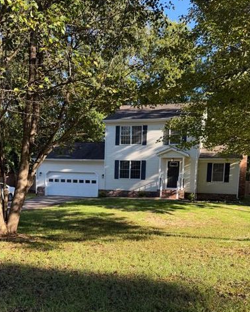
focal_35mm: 33
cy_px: 211
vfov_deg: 53.0
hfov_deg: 44.6
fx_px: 305
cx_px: 134
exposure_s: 1/849
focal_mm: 6.76
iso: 80
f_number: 1.78
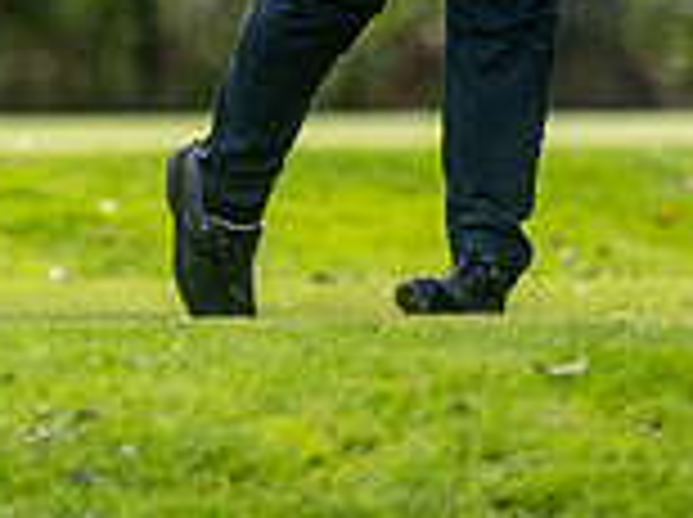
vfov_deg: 1.2
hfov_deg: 1.6
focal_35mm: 1265
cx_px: 182
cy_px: -414
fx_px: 25285
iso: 400
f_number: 4
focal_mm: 300
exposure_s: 1/1000
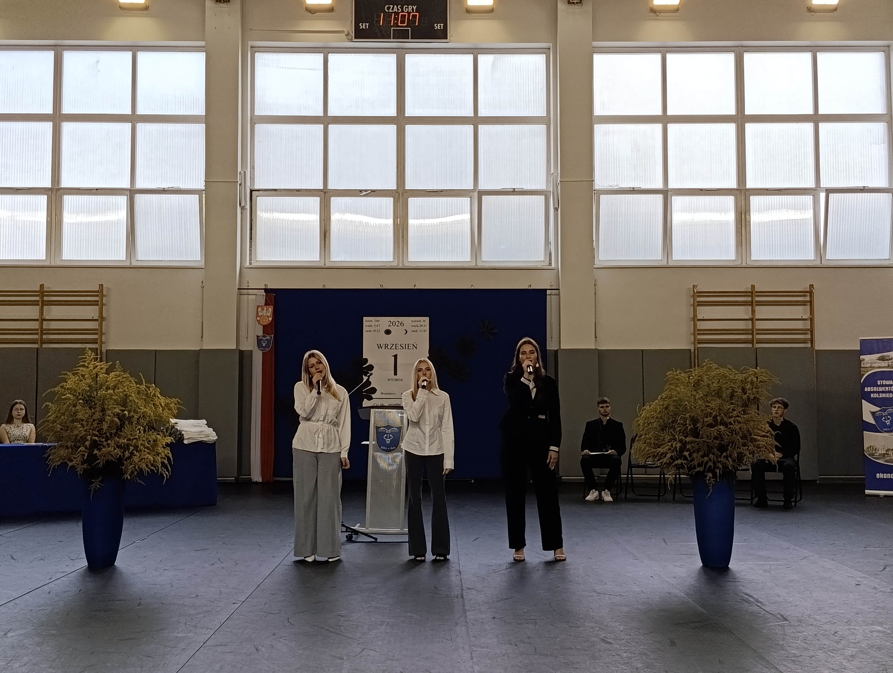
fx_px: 982
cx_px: 446
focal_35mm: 38
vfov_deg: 37.8
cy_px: 336
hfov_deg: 48.9
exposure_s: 1/100
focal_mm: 6.11
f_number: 1.7
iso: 64
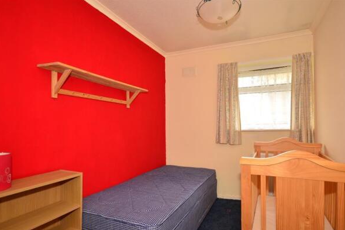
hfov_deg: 84.0
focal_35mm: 20
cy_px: 127
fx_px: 192
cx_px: 180
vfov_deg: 61.8
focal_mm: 12
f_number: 5.6
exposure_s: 1/8
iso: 400
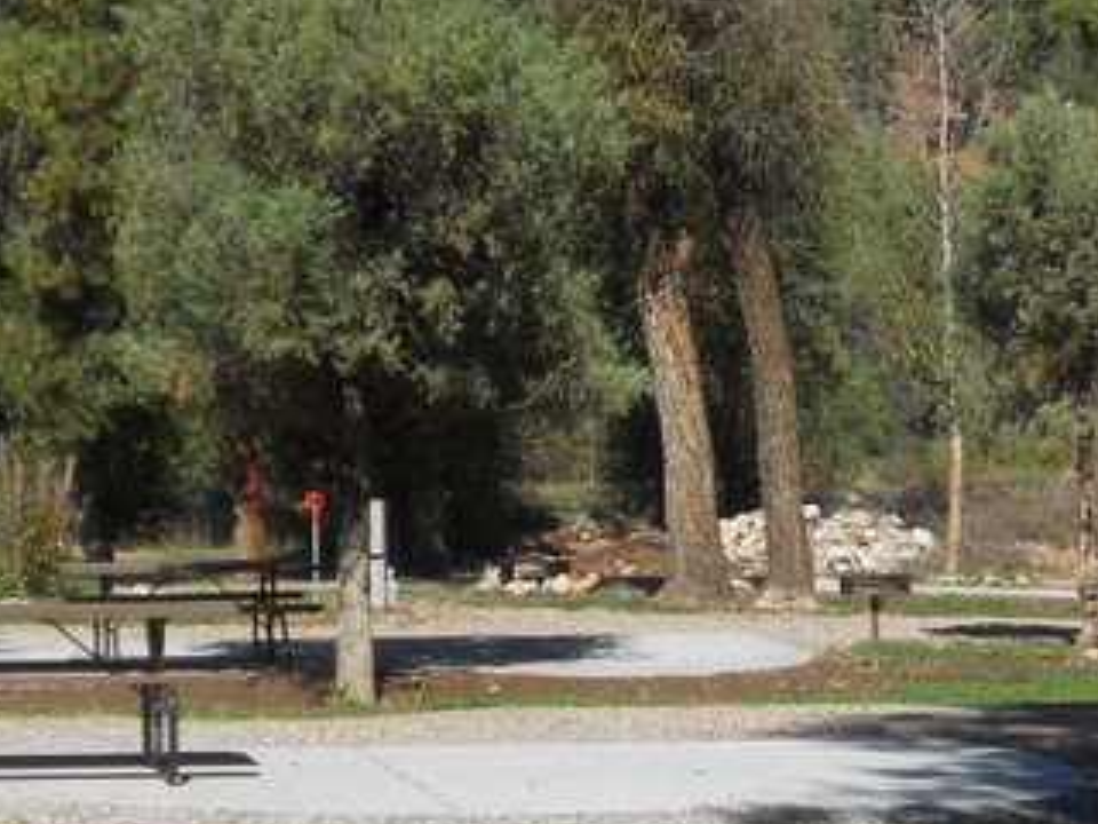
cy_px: 532
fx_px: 3648
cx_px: 796
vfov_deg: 12.9
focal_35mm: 115
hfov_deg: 17.0
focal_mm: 8.2
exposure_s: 1/800
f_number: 4.3
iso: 80
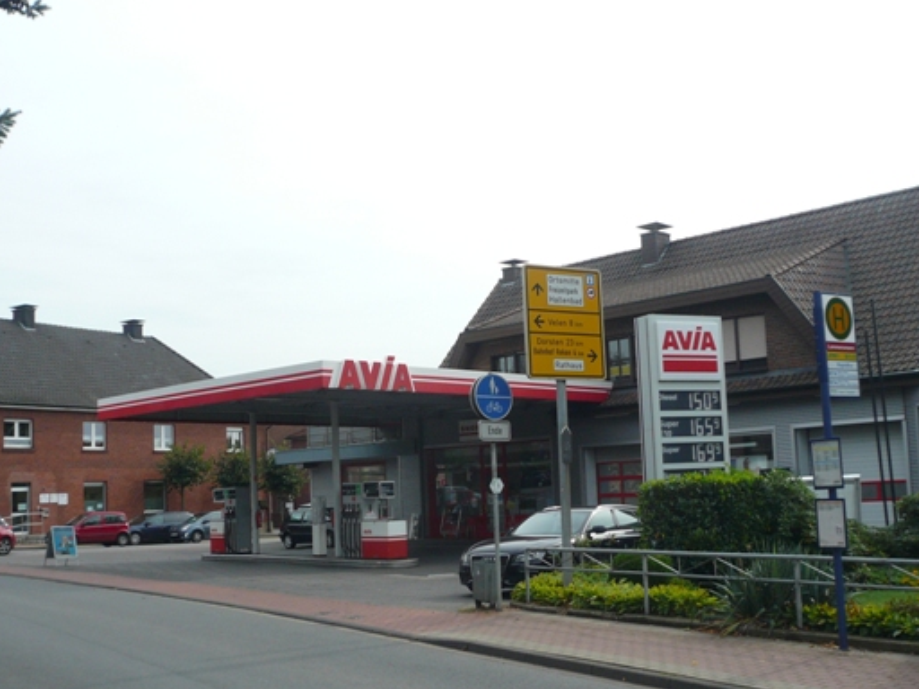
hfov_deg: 46.8
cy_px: 400
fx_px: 1062
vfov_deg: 35.9
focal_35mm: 40
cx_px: 465
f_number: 9
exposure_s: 1/125
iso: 100
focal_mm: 5.2
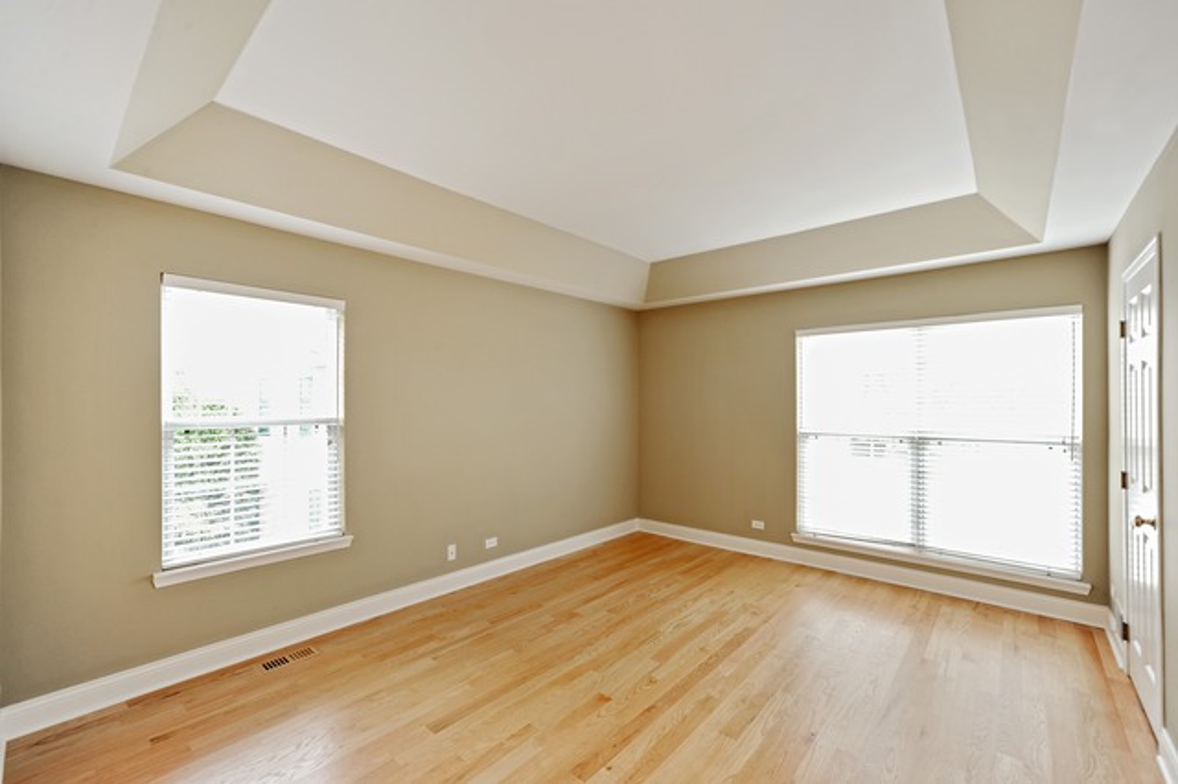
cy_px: 392
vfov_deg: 77.3
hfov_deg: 100.4
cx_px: 589
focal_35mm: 15
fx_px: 491
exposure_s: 1/8
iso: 200
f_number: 8
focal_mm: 15
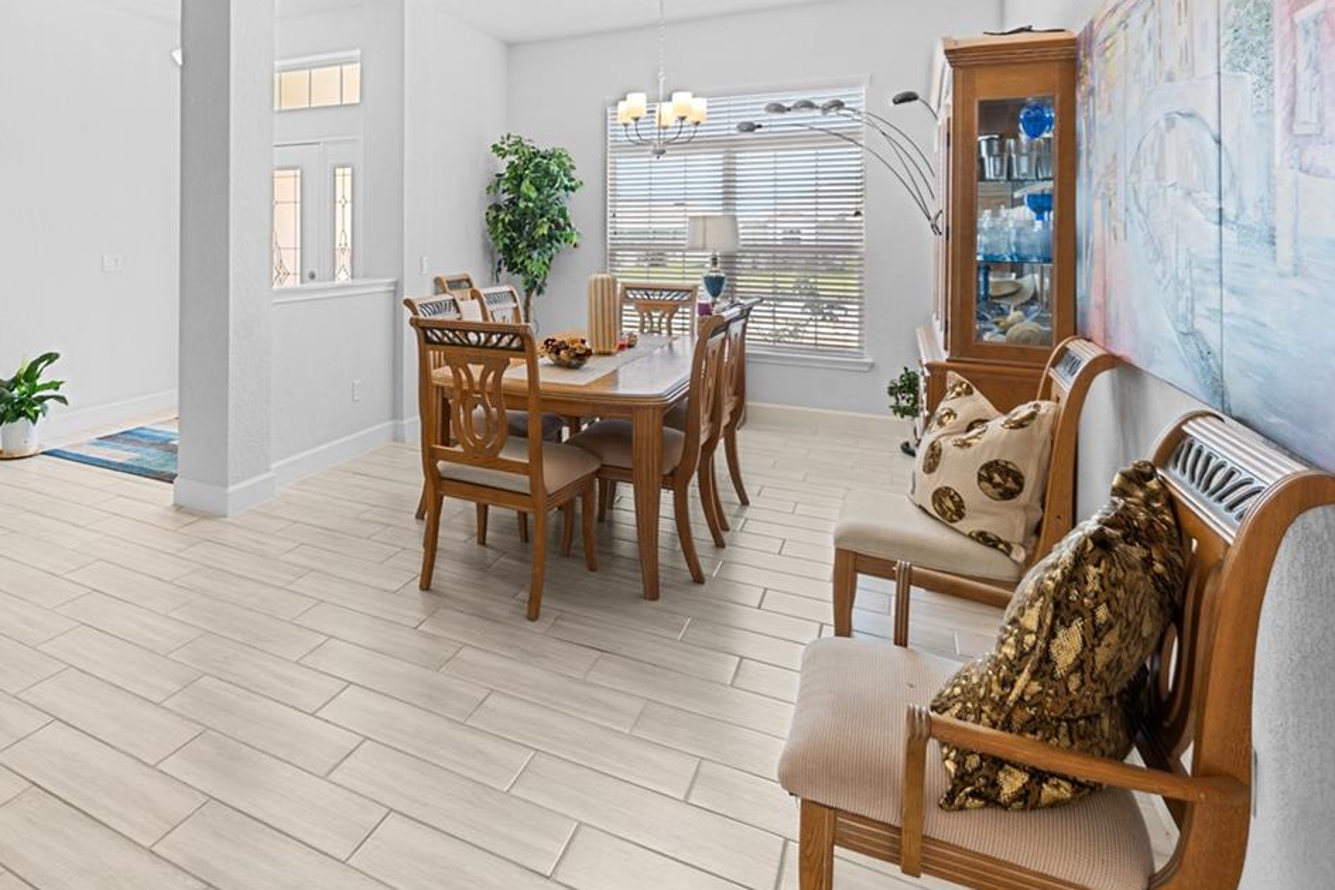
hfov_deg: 74.3
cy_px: 227
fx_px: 816
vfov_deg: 54.7
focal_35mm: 22
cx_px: 373
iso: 100
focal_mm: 13
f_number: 9
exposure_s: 1
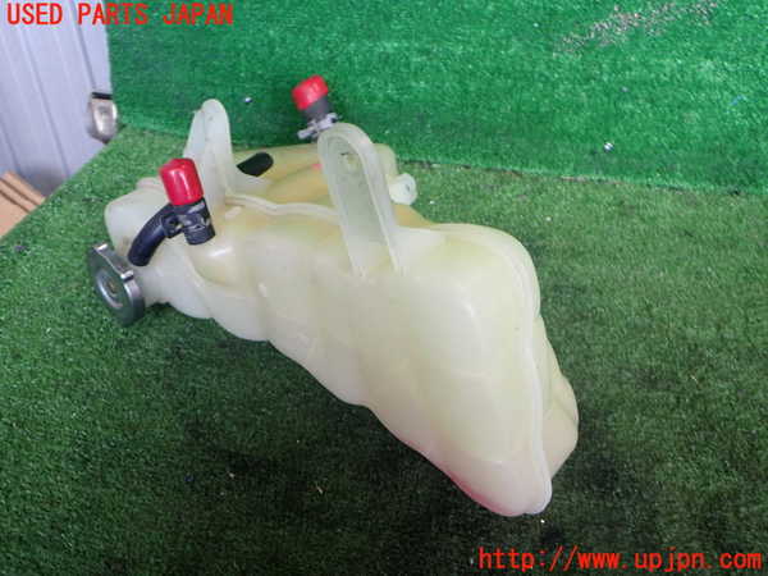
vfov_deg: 46.8
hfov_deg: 60.0
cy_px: 288
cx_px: 384
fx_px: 666
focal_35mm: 30
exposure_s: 1/80
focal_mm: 5.4
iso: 200
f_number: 2.3
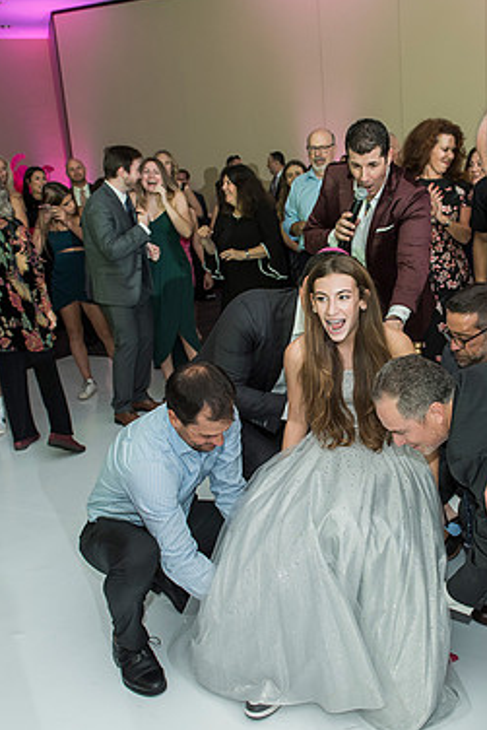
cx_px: 340
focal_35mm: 37
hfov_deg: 35.5
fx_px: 750
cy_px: 370
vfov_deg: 51.9
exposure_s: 1/100
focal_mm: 24
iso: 1000
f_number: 4
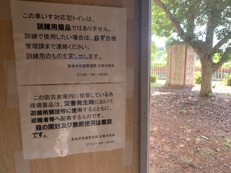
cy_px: 86
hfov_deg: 67.3
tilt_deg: -10.8
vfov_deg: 53.1
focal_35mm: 26
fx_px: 174
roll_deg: +1.6
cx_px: 116
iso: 80
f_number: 1.8
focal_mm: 4.25
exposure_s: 1/121
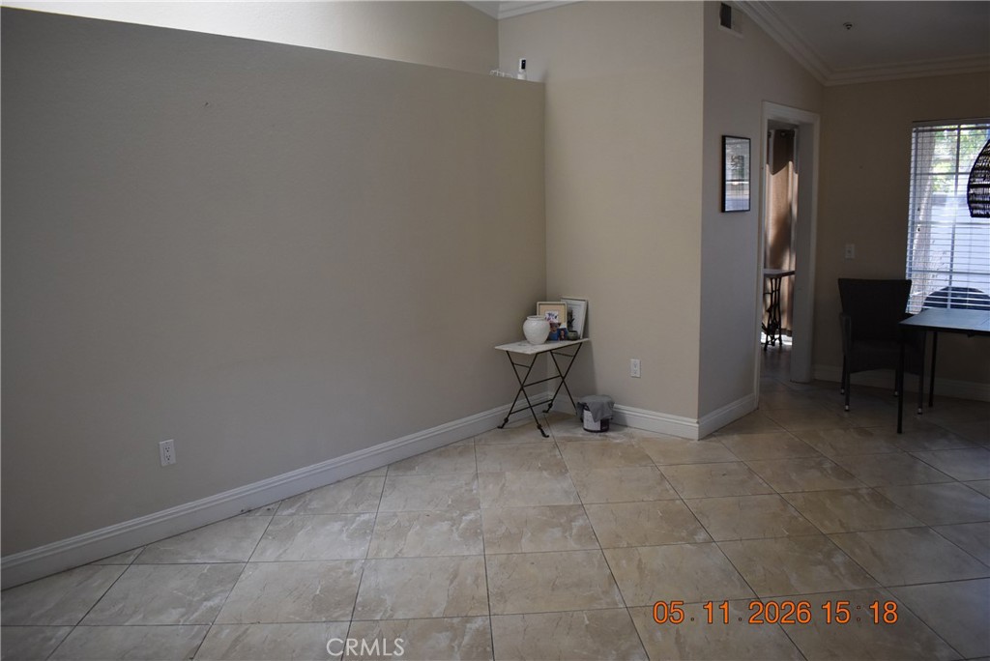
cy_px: 330
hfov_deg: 67.4
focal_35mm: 27
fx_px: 743
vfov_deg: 48.0
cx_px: 495
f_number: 3.5
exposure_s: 1/250
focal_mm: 18
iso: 800
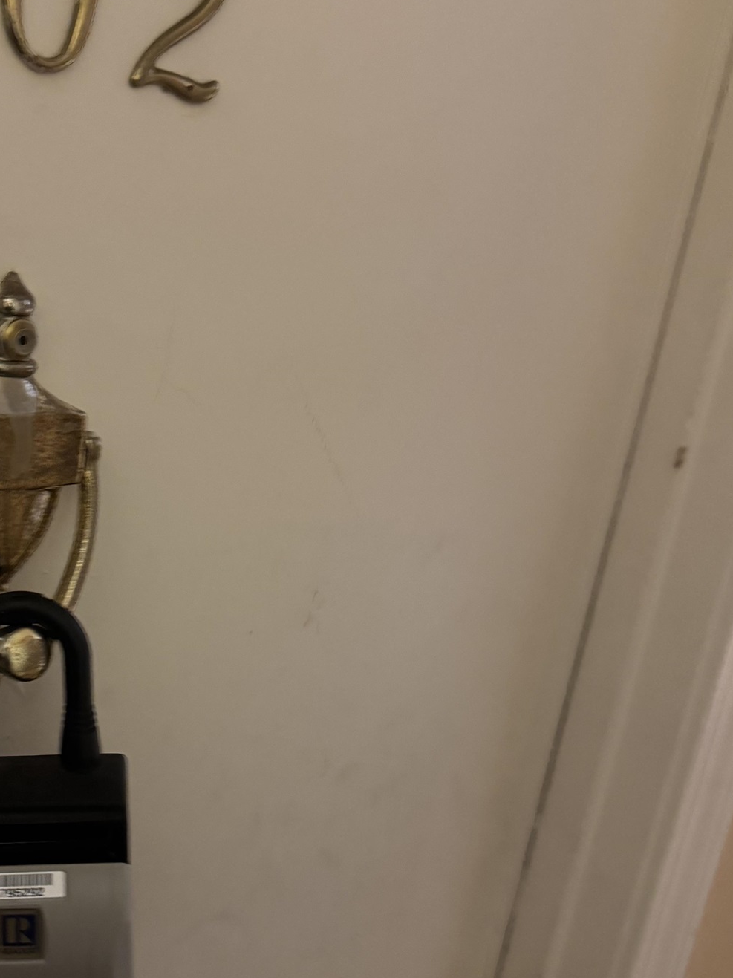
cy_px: 547
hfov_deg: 33.1
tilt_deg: -16.2
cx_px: 122
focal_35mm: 42
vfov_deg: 44.7
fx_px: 1186
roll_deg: -6.7
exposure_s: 1/30
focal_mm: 6.76
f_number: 1.78
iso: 1000
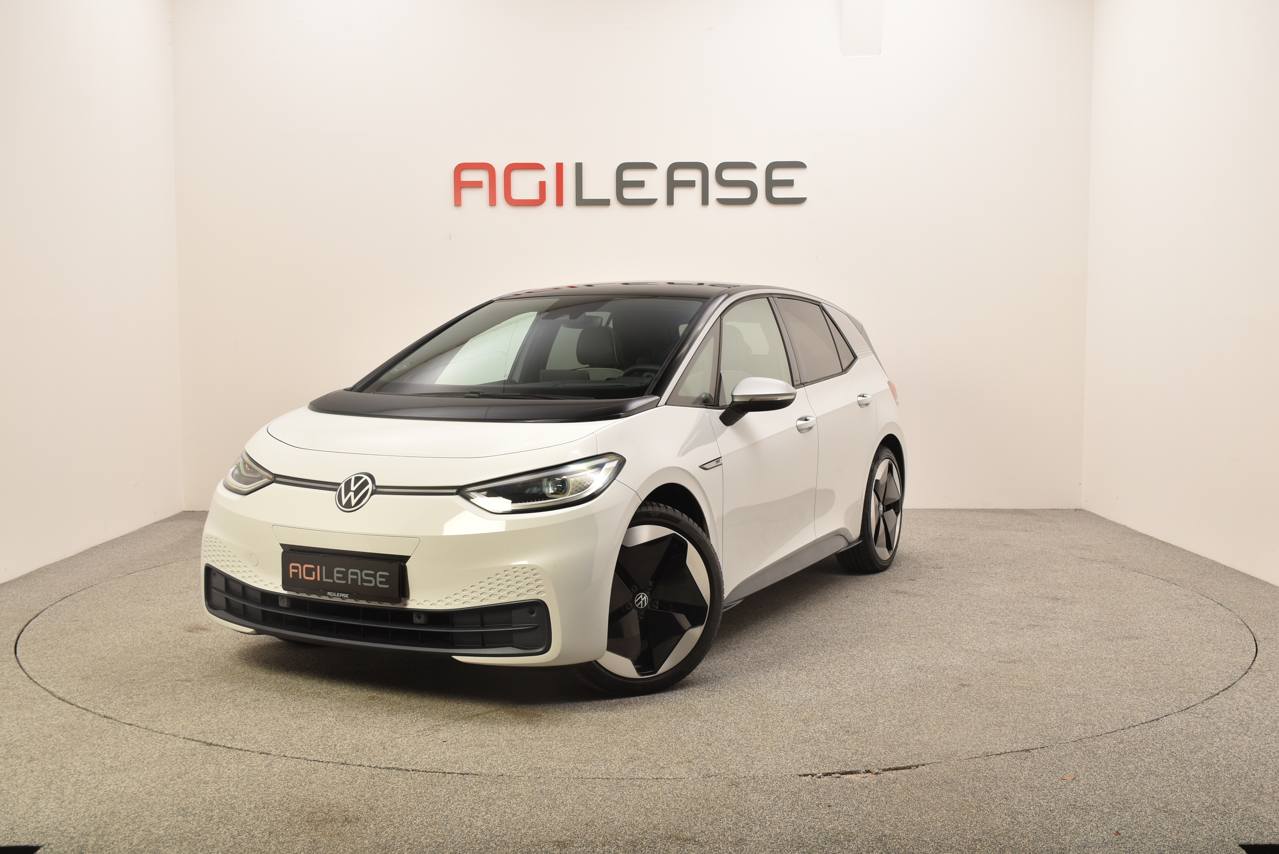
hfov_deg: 53.1
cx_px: 640
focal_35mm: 36
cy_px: 427
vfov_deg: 36.9
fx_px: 1279
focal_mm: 24
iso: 100
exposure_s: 1/200
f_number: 8
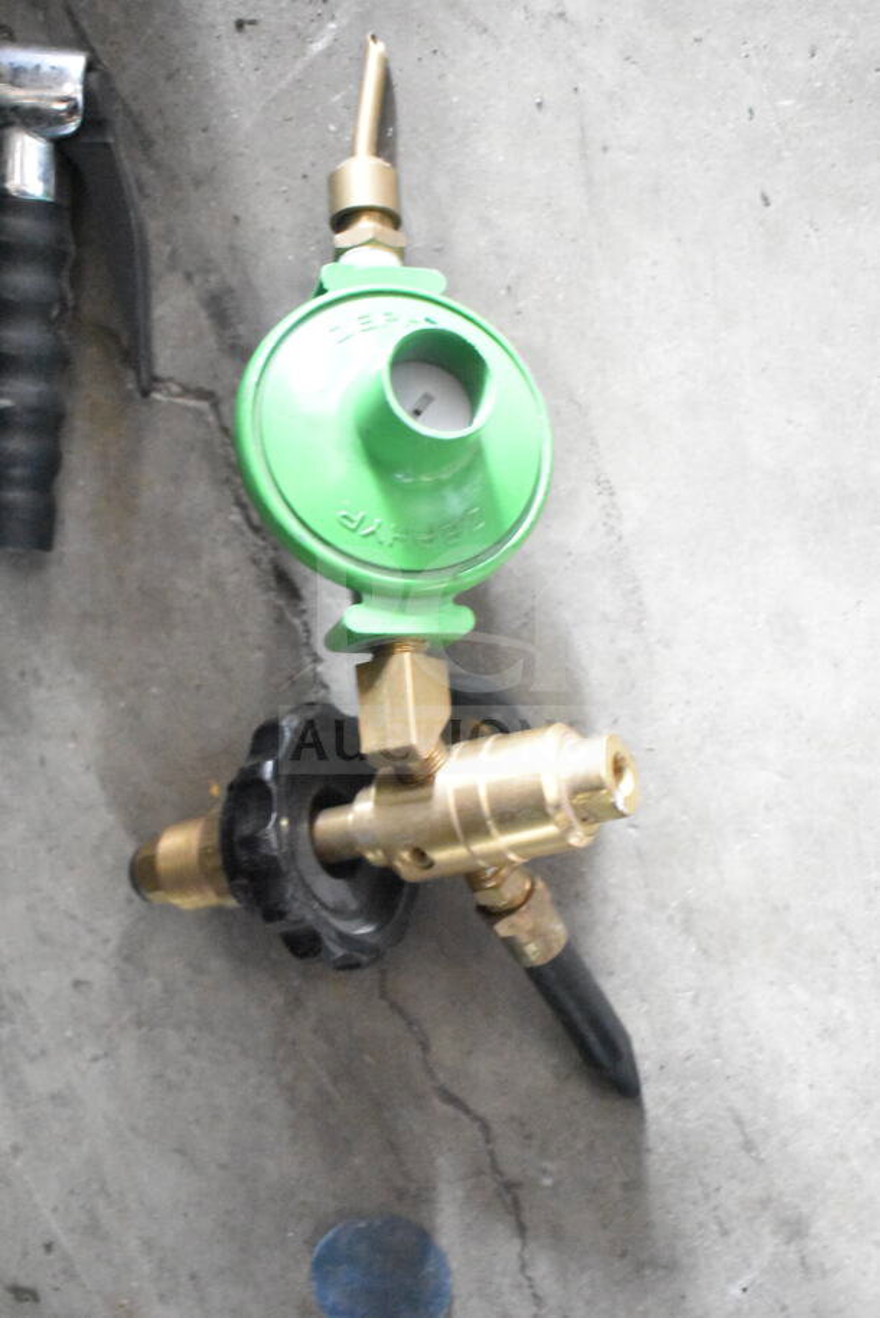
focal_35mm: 42
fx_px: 1539
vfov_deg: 46.4
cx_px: 440
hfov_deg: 31.9
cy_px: 659
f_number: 4.2
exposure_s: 1/50
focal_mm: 28
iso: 16000
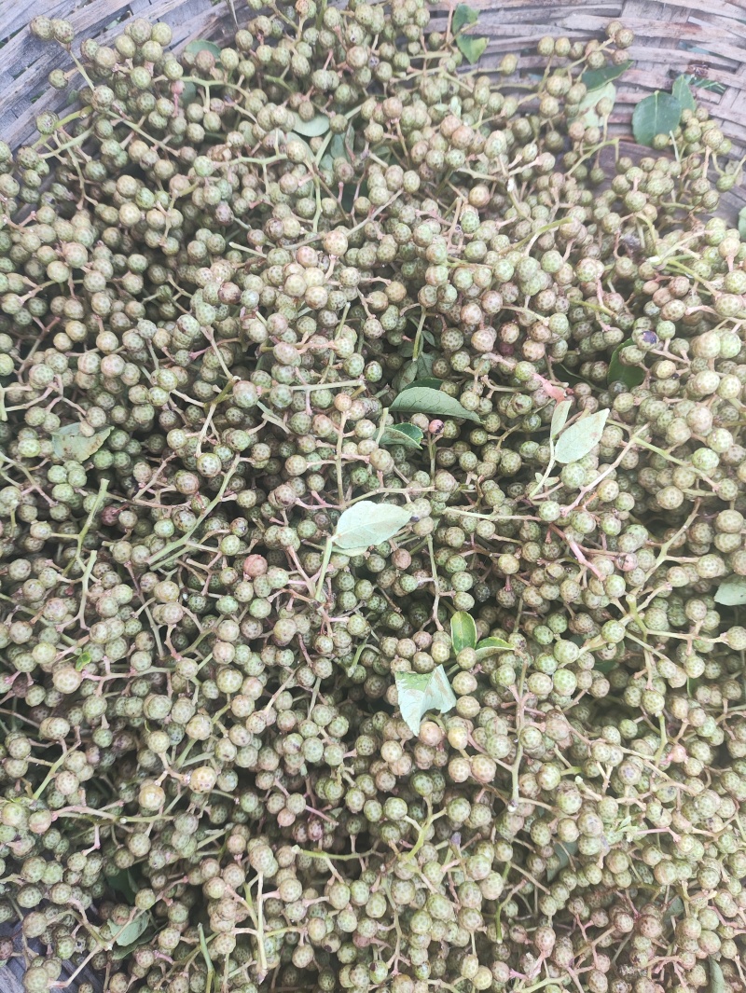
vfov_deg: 71.6
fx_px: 689
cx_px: 373
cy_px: 496
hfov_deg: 56.9
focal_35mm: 24
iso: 199
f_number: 1.8
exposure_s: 1/50
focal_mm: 4.68
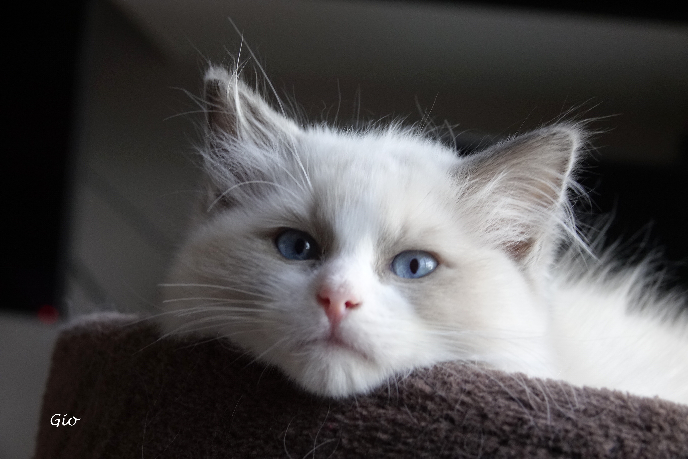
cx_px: 344
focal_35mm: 74
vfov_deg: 18.4
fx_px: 1414
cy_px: 230
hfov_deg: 27.3
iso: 640
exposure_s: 1/80
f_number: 3.5
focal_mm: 27.24
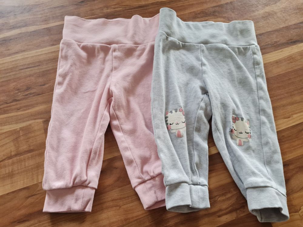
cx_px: 152
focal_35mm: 26
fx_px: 228
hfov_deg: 67.3
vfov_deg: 53.1
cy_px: 114
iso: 160
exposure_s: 1/50
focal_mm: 5.4
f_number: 1.8
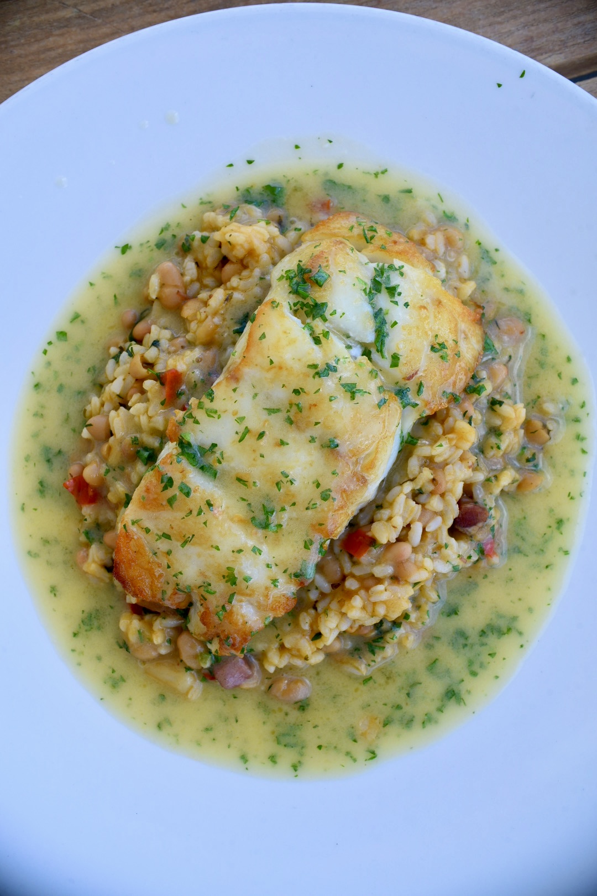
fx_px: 995
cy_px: 448
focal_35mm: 40
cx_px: 298
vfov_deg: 48.5
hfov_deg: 33.4
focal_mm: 40
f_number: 11
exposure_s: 1/250
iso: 400
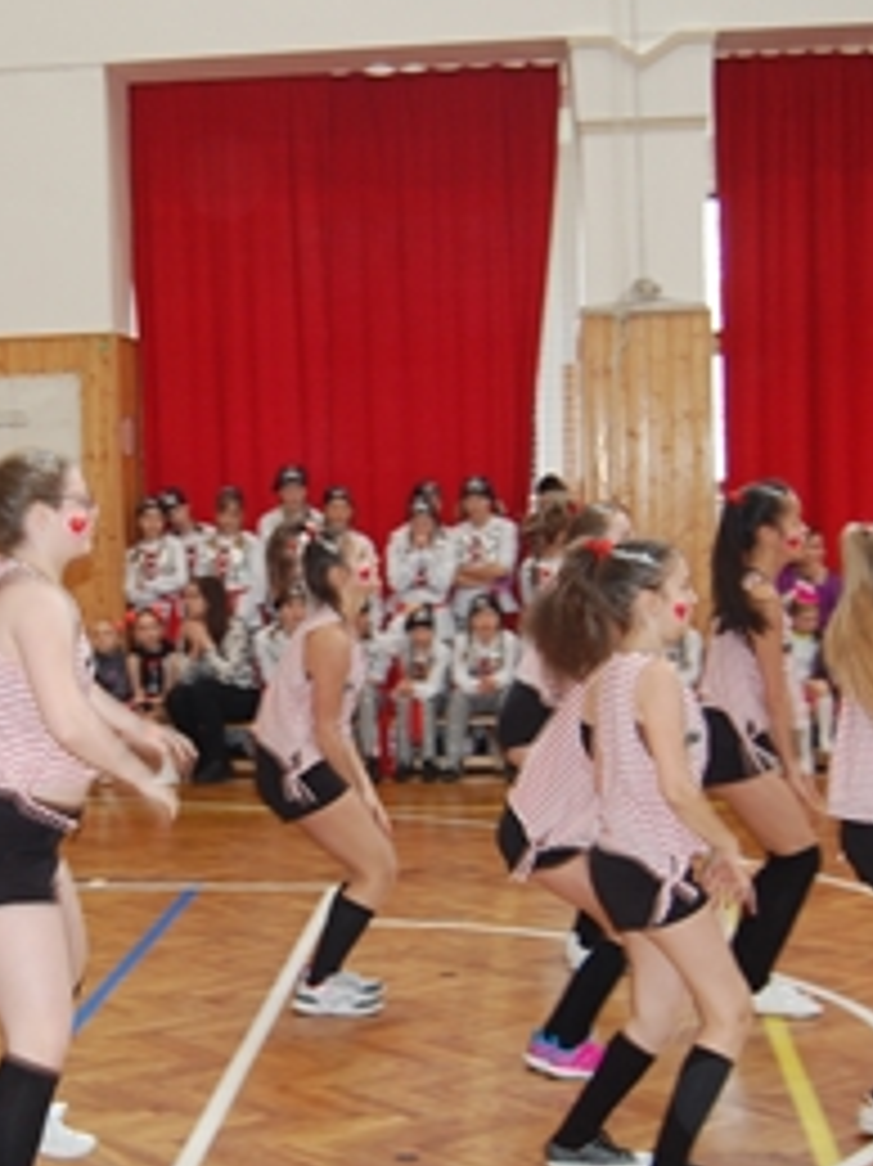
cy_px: 666
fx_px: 2151
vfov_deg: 30.3
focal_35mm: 64
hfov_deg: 22.6
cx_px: 180
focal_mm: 23
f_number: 3.8
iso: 400
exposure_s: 1/60
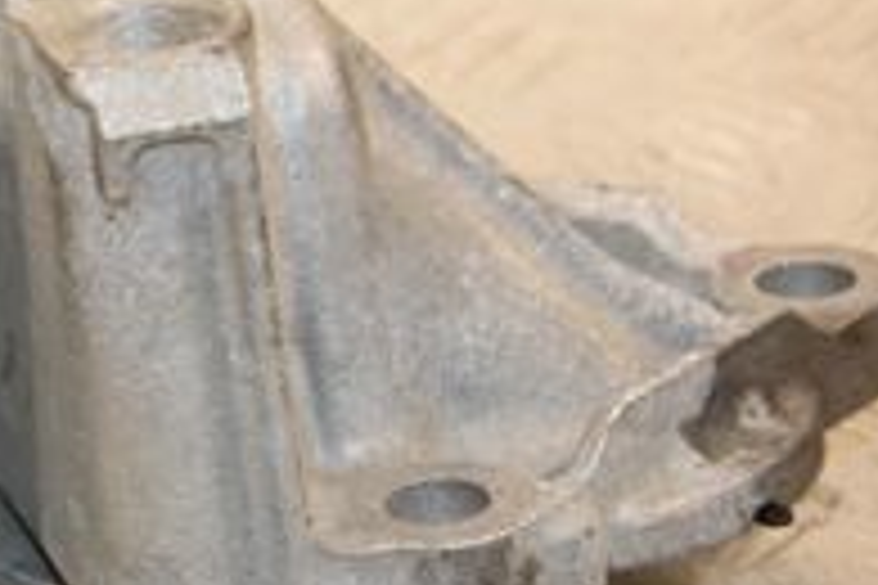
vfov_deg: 6.9
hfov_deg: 10.2
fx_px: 4804
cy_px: -14
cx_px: -257
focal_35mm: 197
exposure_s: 1/200
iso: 1600
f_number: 5.6
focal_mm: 40
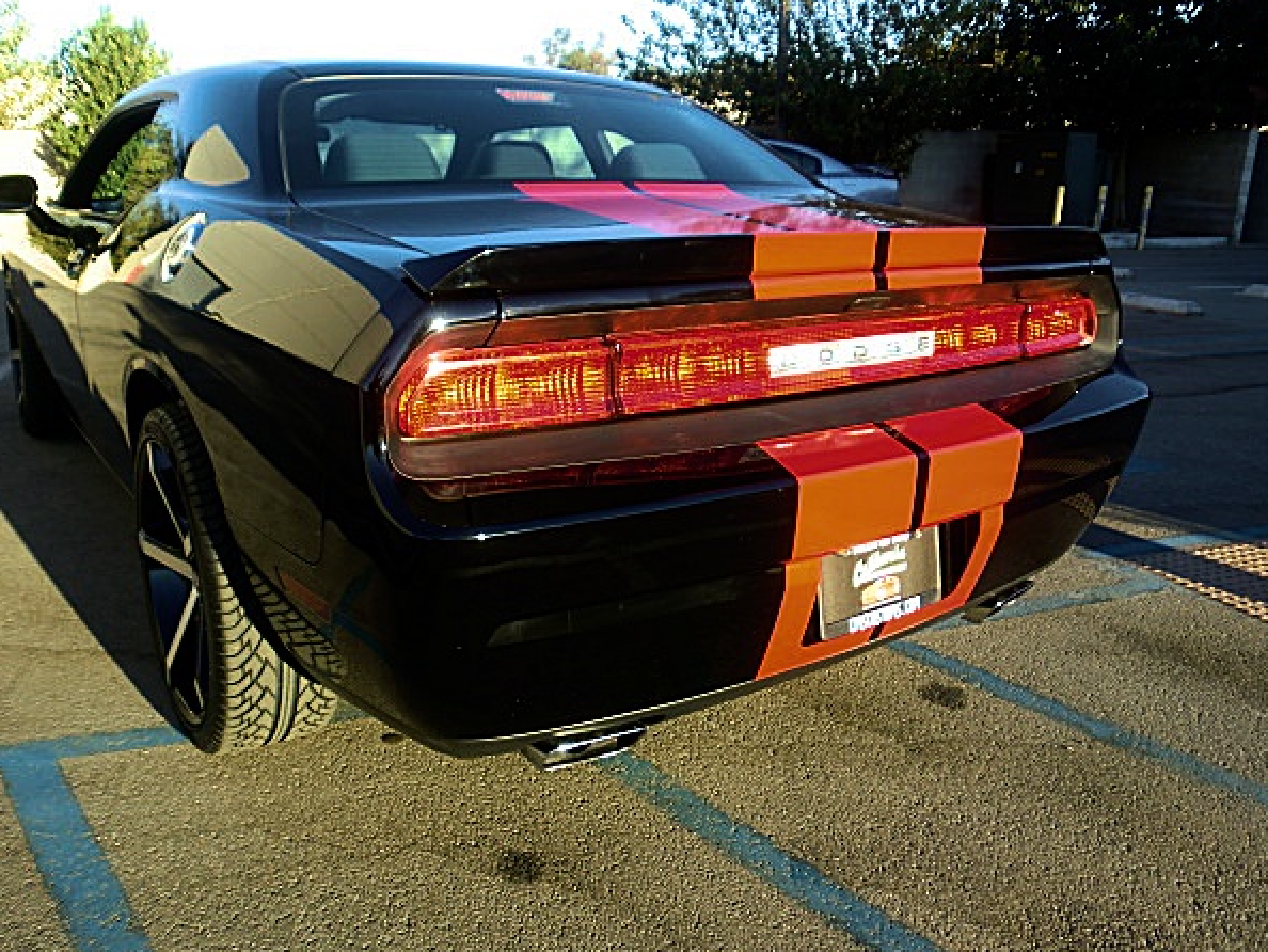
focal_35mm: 28
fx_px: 1026
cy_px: 455
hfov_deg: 63.4
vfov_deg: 49.8
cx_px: 600
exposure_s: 1/200
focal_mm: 4.65
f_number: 2.6
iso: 64
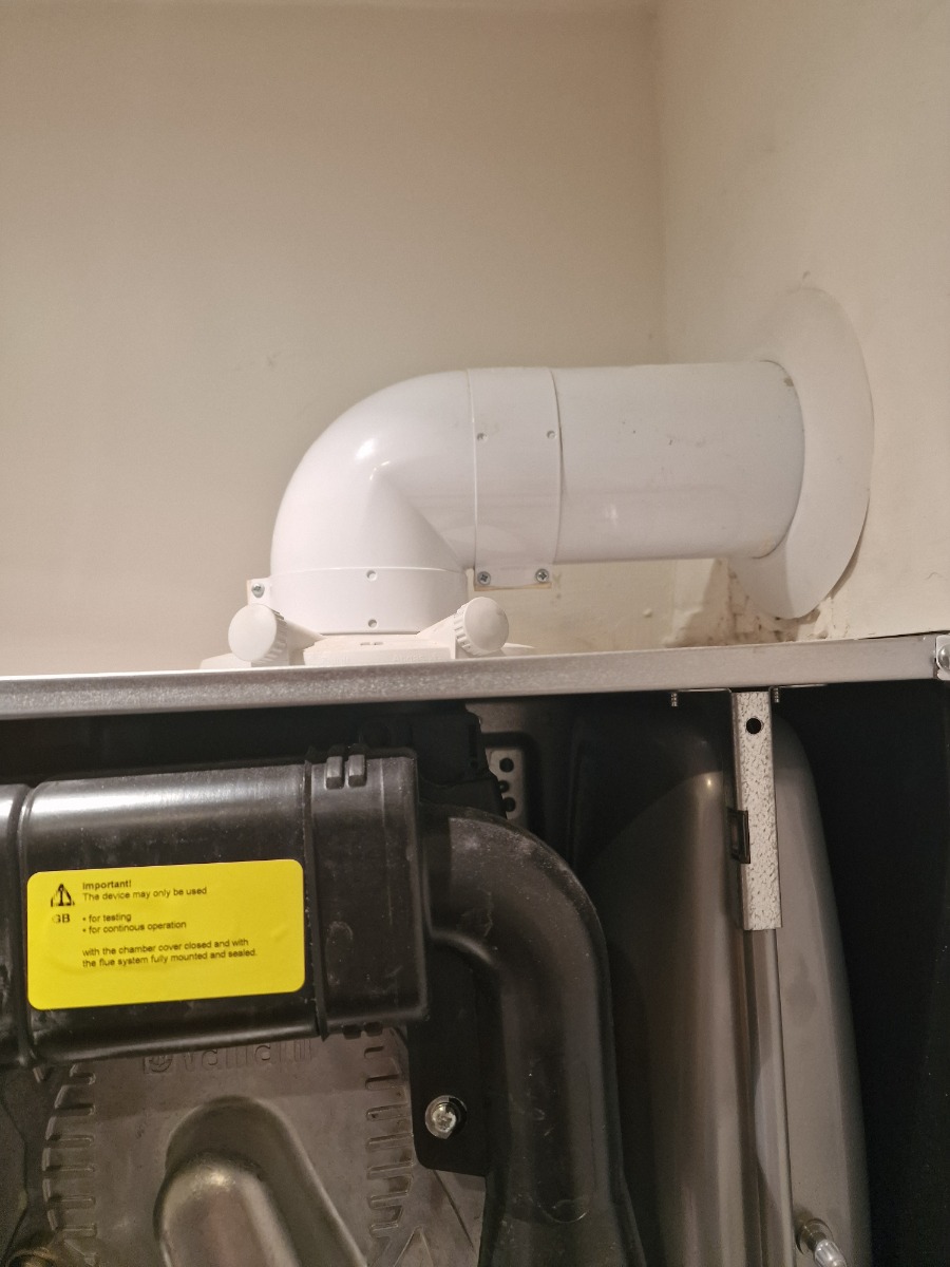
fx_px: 842
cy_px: 634
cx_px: 475
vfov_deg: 73.9
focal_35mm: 23
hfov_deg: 58.9
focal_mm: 6.4
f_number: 1.8
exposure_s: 1/100
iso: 500
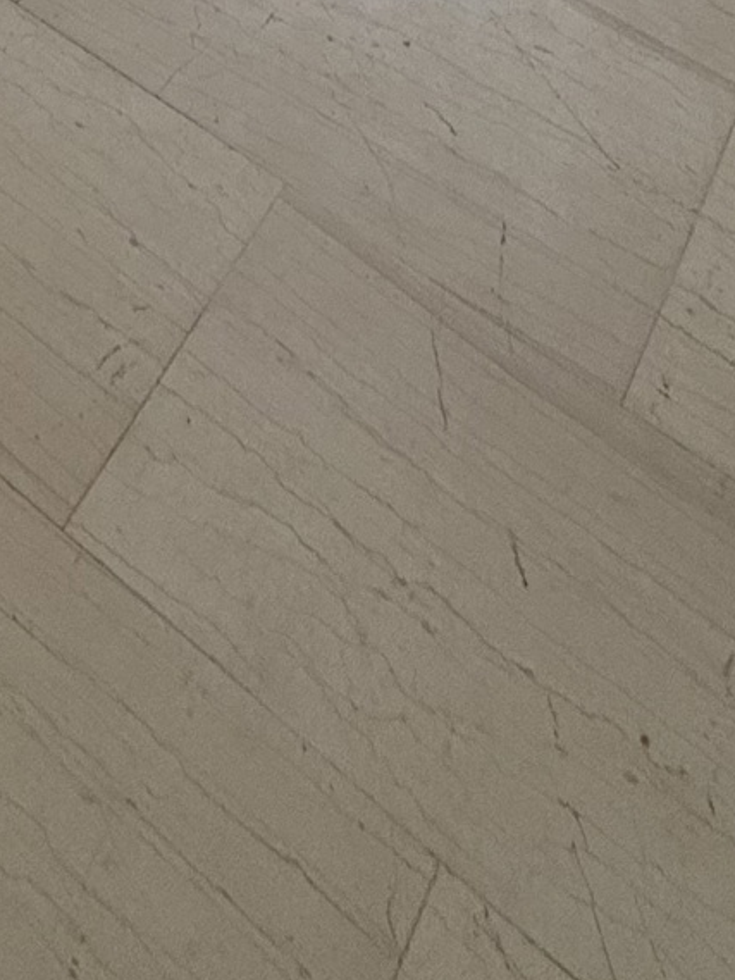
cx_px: -48
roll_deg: -1.2
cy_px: -1120
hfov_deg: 22.2
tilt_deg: -11.8
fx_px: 1783
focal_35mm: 63
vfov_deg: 17.5
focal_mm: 2.22
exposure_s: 1/166
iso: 64
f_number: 2.2
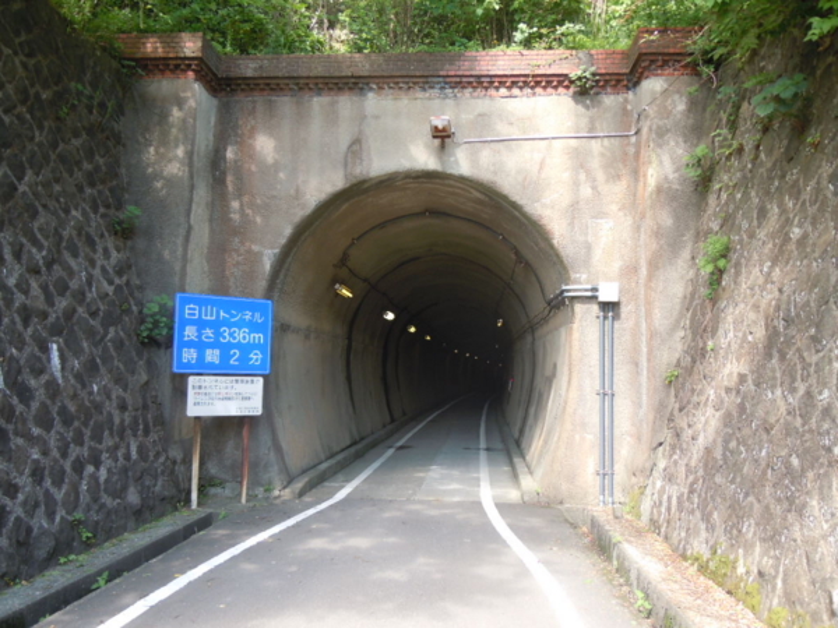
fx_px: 726
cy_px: 314
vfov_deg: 46.8
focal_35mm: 30
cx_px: 419
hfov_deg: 60.0
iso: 100
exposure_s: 1/60
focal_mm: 5.4
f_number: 3.5
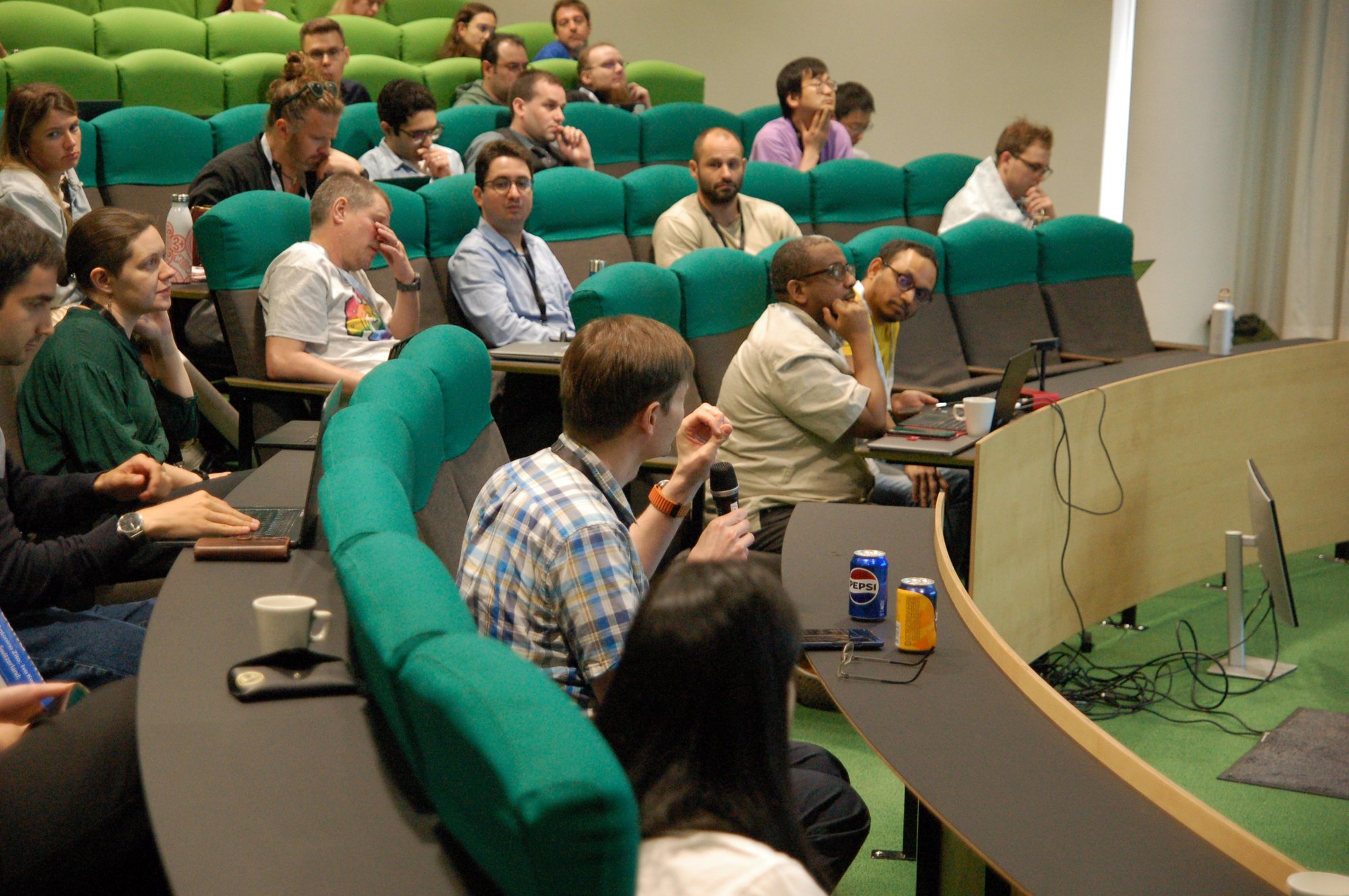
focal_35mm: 75
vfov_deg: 18.2
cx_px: 674
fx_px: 2808
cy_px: 448
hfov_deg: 27.0
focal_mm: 50
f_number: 2.8
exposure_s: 1/125
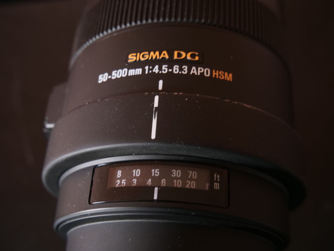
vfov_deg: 36.0
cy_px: 126
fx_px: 386
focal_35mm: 40
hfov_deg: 46.8
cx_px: 167
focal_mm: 20
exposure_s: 1/10
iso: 400
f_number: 4.1
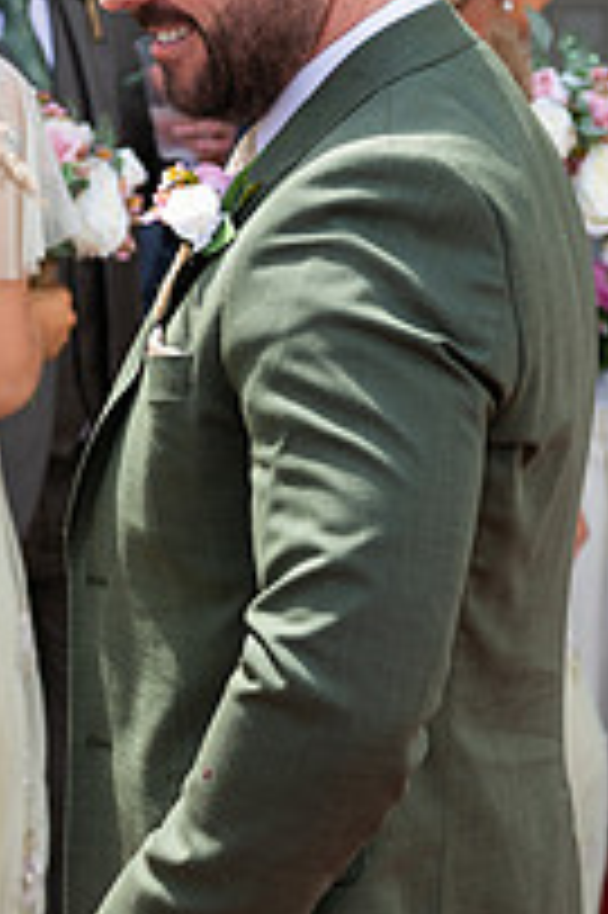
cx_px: 248
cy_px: 277
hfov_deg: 10.9
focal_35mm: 126
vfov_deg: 16.2
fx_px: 3197
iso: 160
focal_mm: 44
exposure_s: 1/1000
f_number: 3.5
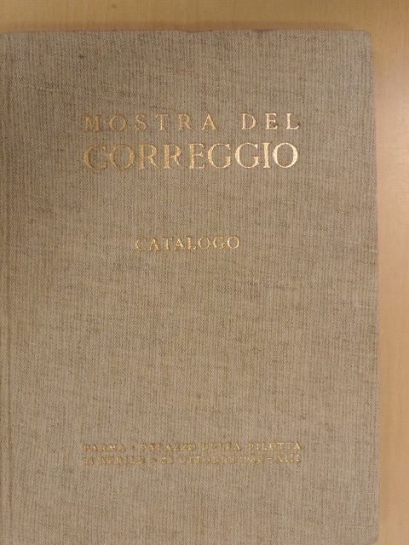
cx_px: 204
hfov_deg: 29.1
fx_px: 788
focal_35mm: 50
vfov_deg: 38.2
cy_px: 272
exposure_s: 1/13
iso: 800
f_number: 8
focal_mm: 8.9
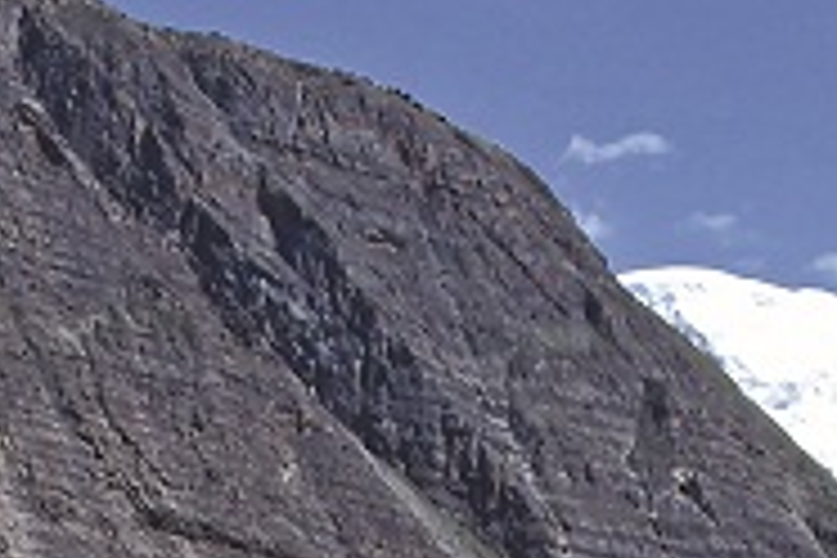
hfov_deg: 11.8
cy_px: 1652
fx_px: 4045
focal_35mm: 174
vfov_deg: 7.1
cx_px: 135
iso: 200
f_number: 10
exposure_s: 1/400
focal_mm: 18
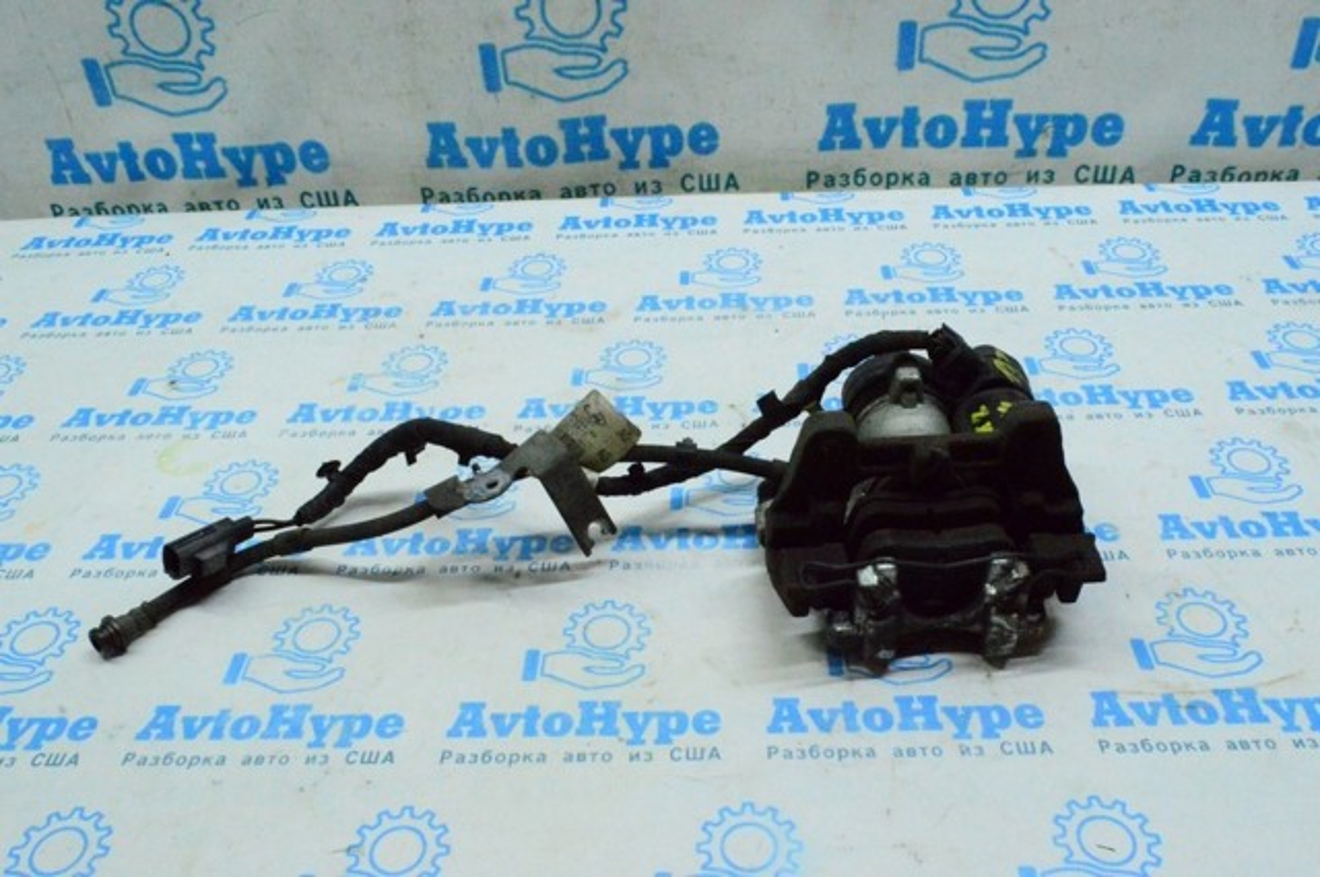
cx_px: 660
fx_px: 1154
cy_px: 438
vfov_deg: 41.6
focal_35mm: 32
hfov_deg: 59.6
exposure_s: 1/100
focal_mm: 21
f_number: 25
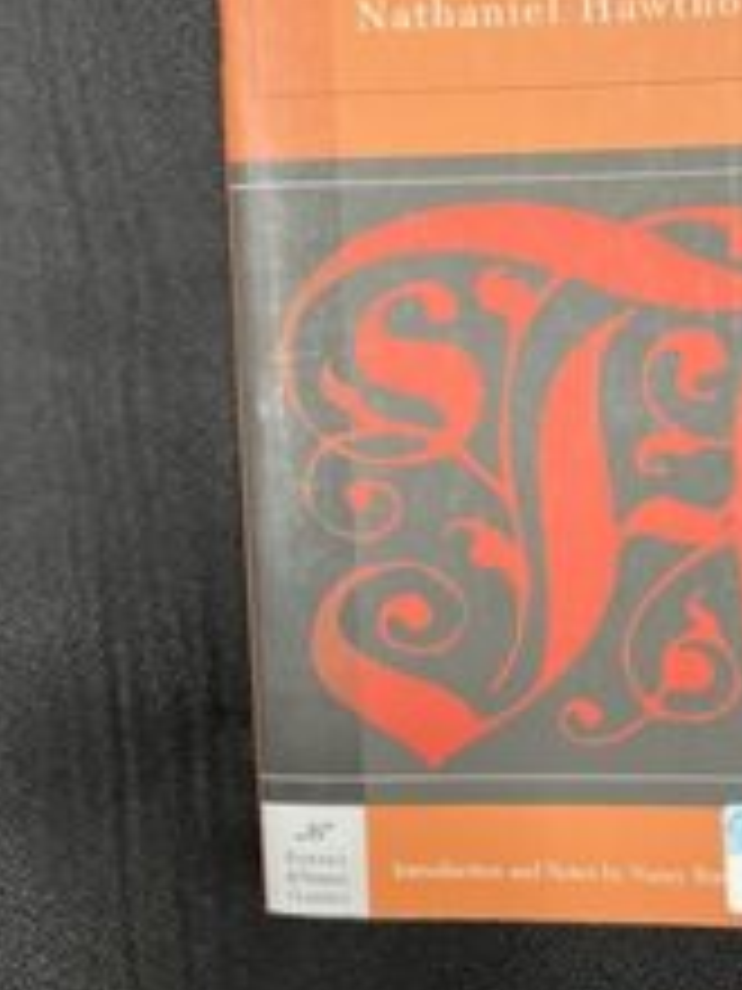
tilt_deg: -88.1
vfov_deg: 37.3
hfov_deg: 27.5
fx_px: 1458
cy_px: 387
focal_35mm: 51
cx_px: 670
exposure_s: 1/60
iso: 320
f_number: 1.8
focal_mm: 3.99
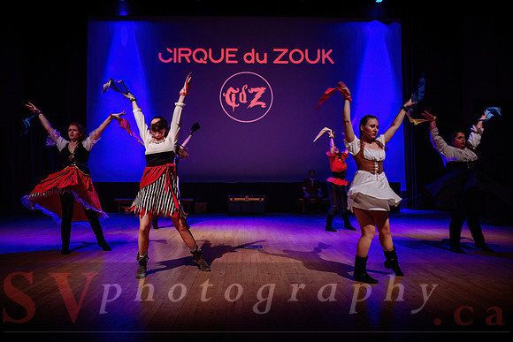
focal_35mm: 29
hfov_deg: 62.8
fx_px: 420
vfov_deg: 44.3
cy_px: 171
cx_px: 250
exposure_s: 1/125
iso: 1600
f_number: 2.8
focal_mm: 26
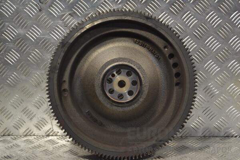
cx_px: 120
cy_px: 80
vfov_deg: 18.9
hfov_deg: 28.1
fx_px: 480
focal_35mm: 72
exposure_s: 1/60
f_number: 5.3
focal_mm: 48
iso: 560
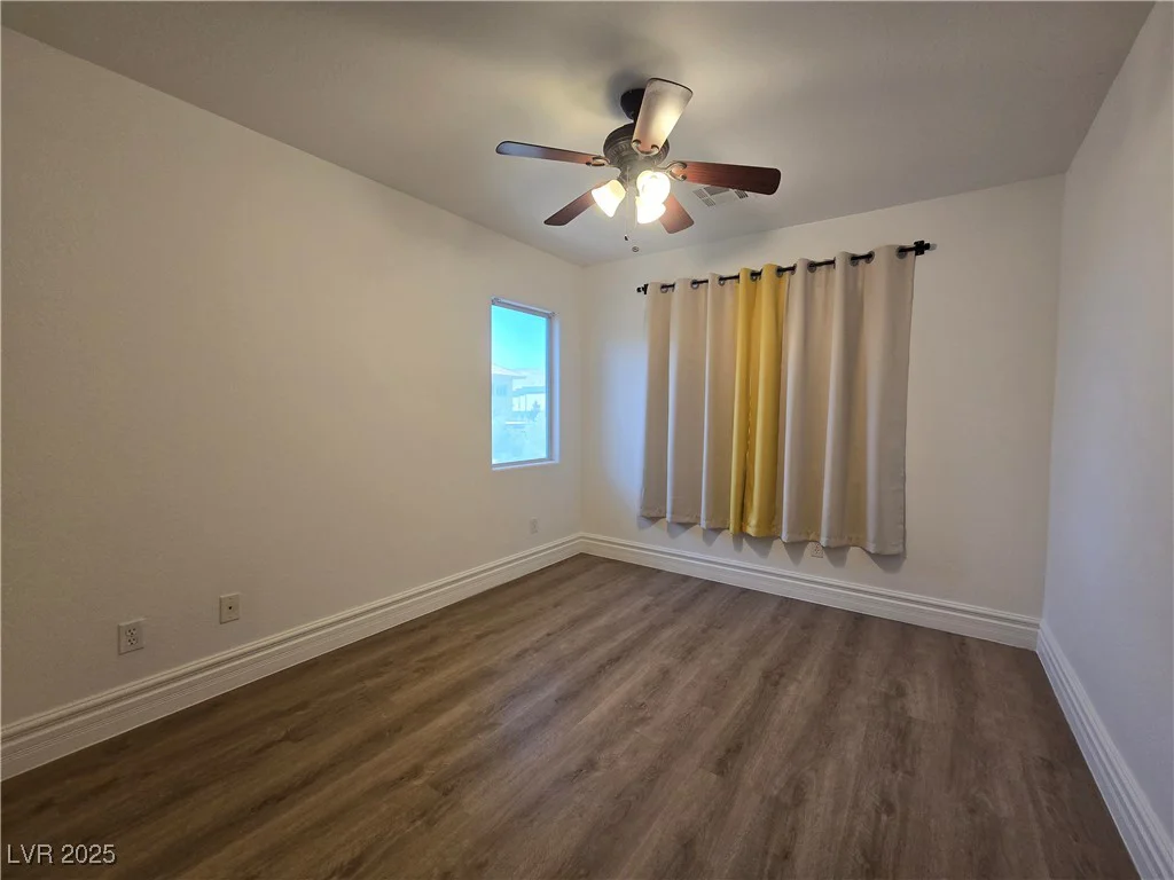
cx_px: 587
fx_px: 441
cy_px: 440
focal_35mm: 13
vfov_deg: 89.9
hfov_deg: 106.2
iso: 160
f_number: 2.2
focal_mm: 2.2
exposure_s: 1/60
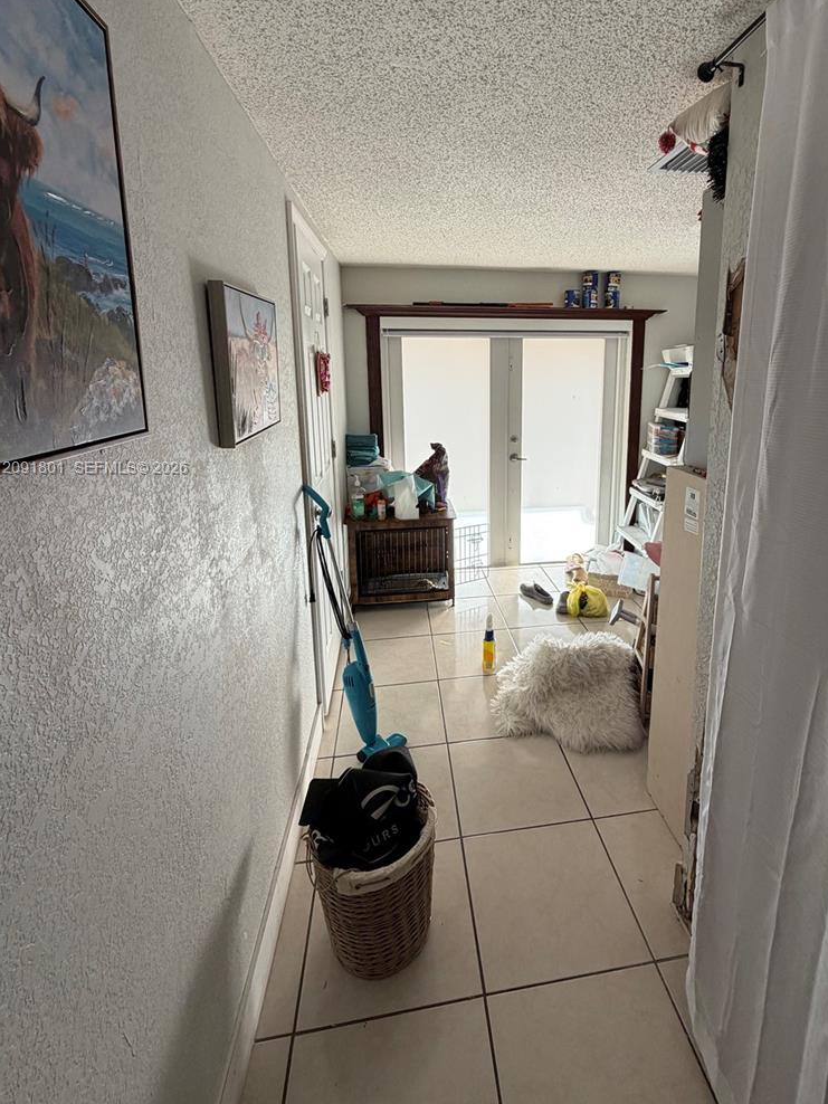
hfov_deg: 74.2
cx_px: 484
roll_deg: -0.5
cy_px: 469
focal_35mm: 17
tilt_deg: -10.2
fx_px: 542
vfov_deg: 90.4
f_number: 2.2
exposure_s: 1/121
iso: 125
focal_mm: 2.22
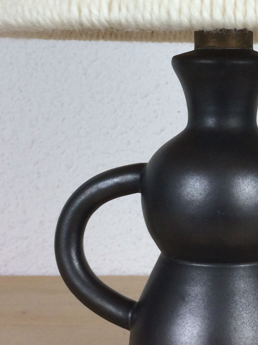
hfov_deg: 18.2
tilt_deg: +0.1
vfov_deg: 24.1
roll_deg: +0.3
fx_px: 795
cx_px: 225
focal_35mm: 80
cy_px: 75
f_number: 2.2
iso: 50
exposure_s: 1/100
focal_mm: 4.15
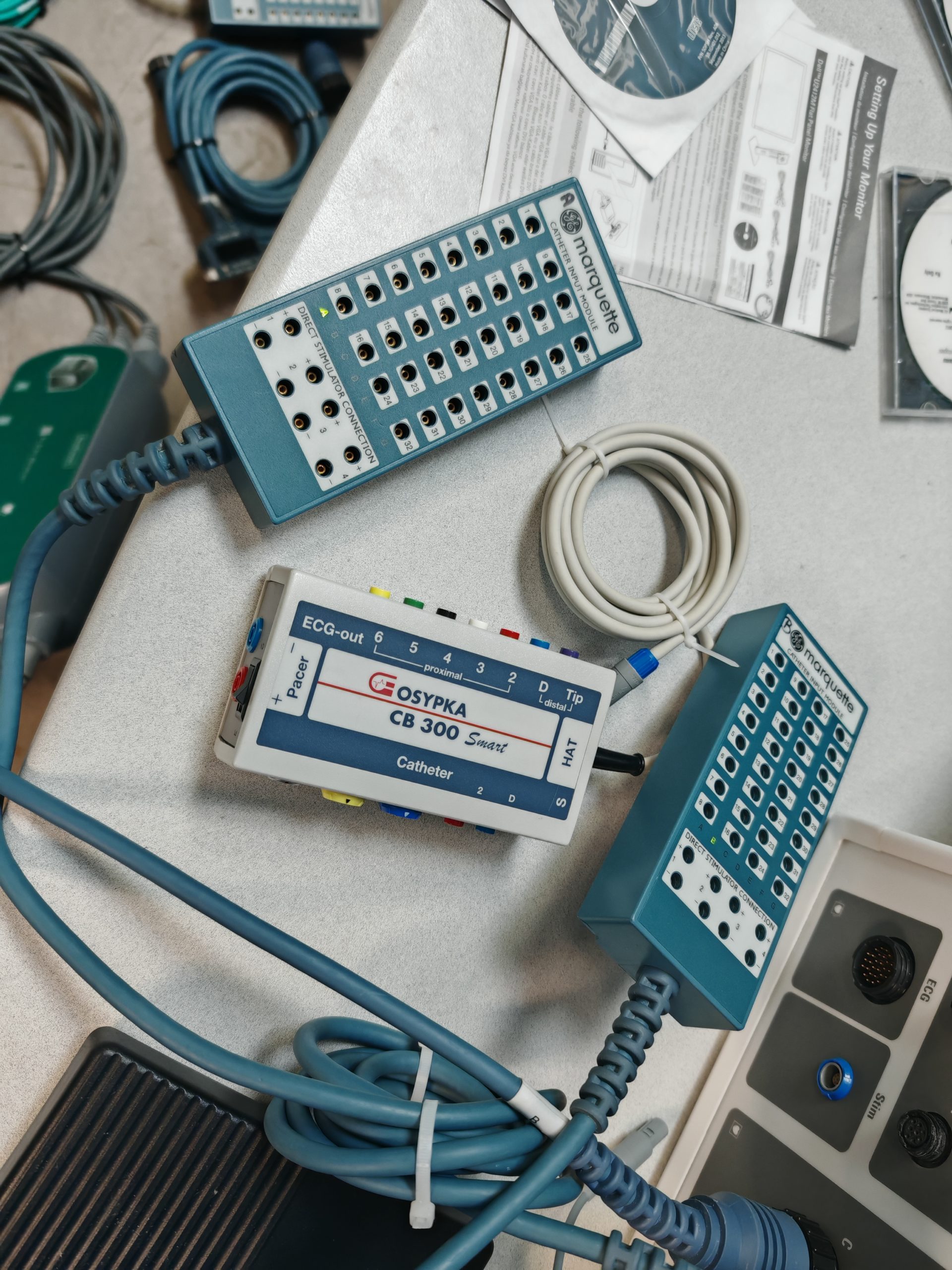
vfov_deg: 65.3
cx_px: 476
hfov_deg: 51.4
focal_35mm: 27
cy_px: 635
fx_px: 990
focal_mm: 6.83
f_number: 1.4
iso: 200
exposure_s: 1/100
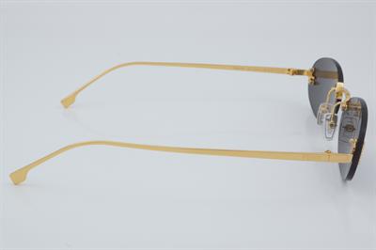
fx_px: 704
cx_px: 188
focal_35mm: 68
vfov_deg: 20.1
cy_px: 125
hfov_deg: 29.9
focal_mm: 45
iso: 100
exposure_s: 1/4
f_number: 32
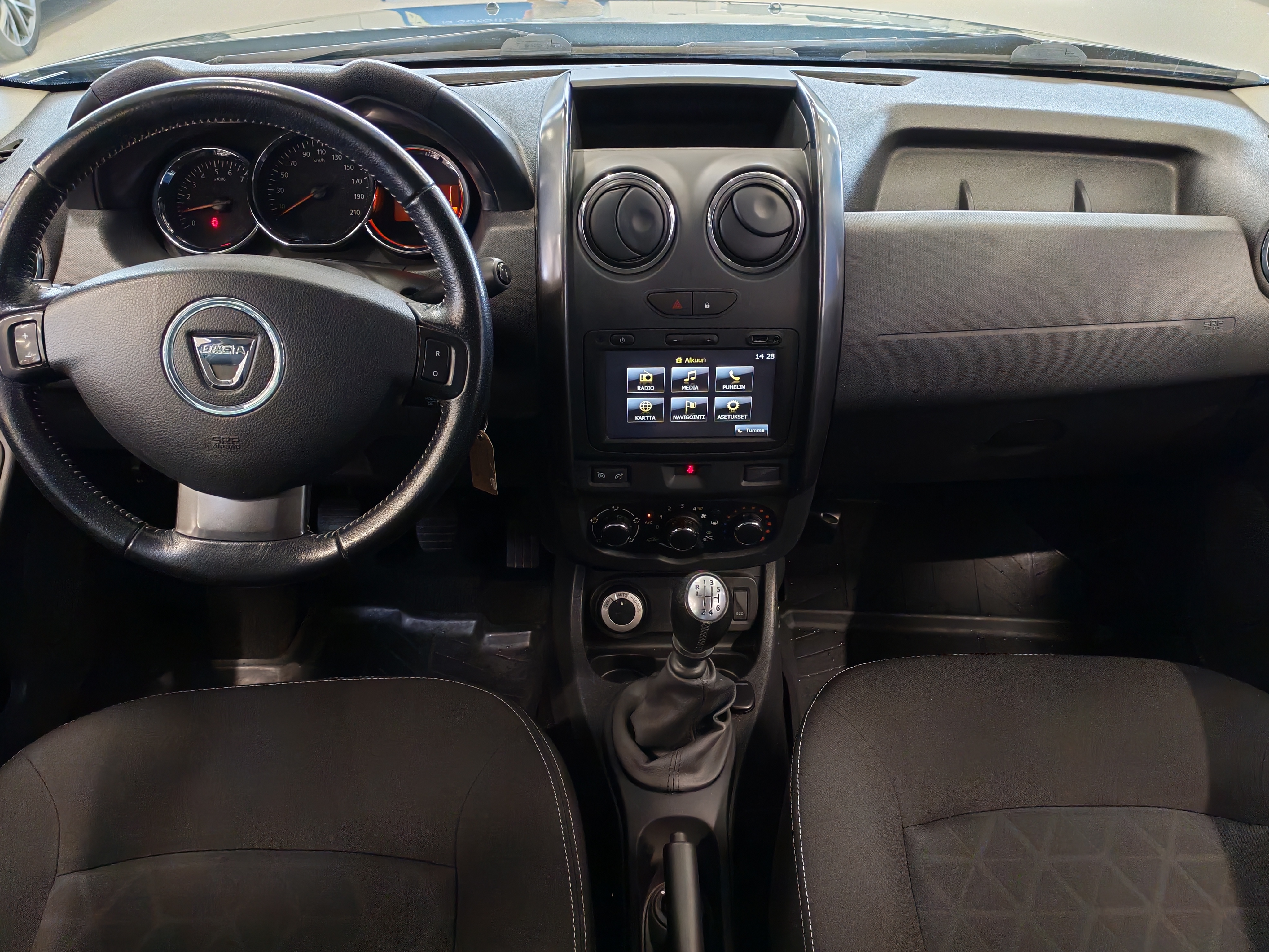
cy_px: 476
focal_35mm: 32
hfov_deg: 56.8
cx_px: 634
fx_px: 1173
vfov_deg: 44.2
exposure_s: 1/100
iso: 1250
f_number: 1.9
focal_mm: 6.12
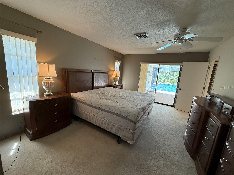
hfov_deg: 102.1
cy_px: 88
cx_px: 117
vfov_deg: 85.7
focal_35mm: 14
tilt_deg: -8.6
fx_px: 95
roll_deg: -4.4
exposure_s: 1/120
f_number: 2.2
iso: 200
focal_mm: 2.22
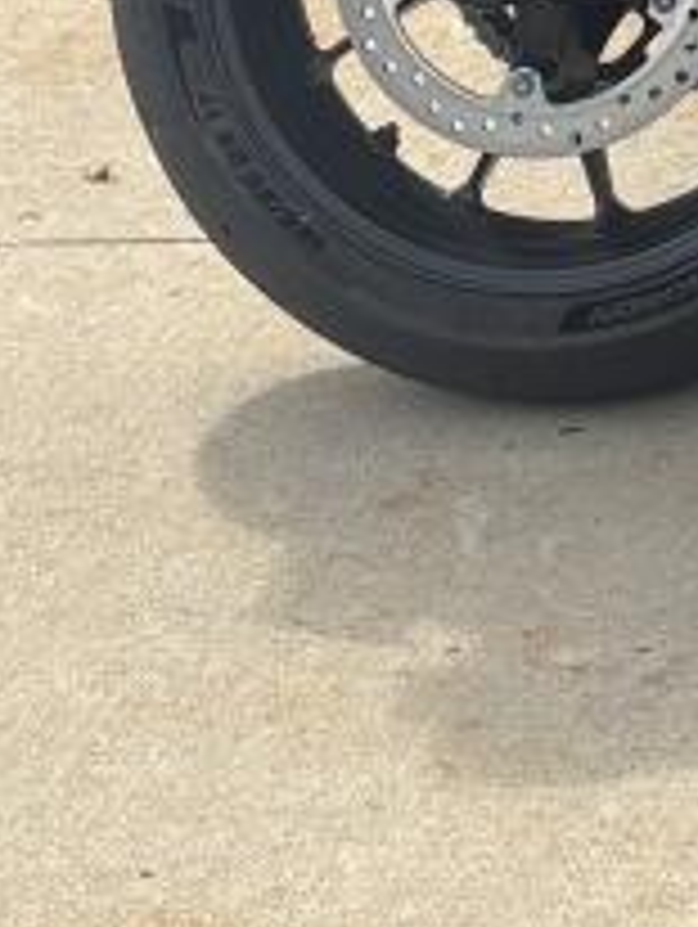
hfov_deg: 7.3
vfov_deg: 9.8
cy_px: -896
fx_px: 5071
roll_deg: -0.2
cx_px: 1722
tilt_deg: -8.5
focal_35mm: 189
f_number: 1.6
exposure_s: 1/1912
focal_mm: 5.96
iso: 50
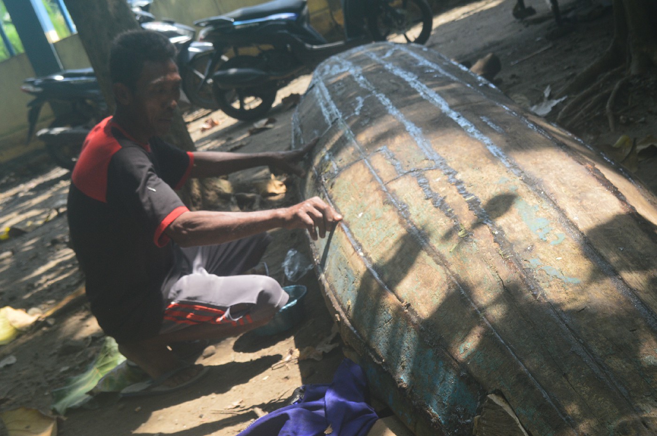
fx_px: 957
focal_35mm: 52
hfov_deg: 37.9
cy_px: 218
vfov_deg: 25.7
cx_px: 328
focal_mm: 35
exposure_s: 1/125
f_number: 9
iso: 400
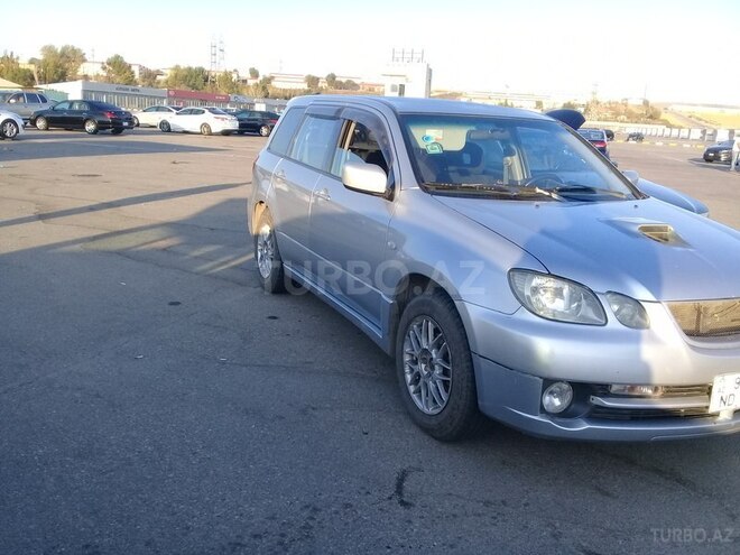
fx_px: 663
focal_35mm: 31
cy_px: 278
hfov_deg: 58.4
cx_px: 370
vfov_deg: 45.4
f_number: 2.2
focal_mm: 3.3
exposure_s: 1/300
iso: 50
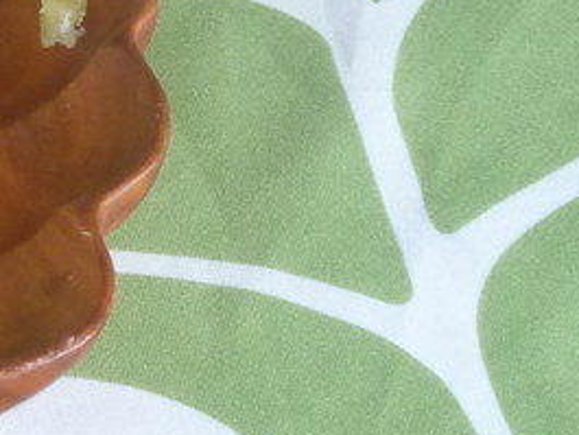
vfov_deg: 6.7
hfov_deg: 8.9
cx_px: -262
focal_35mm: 217
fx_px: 3631
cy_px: -352
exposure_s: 1/60
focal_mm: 8.6
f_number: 4.3
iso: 200
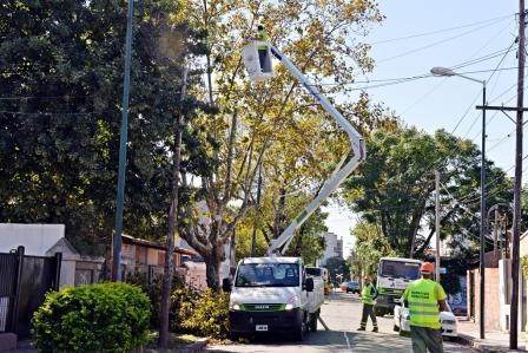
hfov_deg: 34.5
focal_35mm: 58
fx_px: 851
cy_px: 176
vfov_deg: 23.4
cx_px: 264
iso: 800
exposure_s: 1/200
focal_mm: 58
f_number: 18
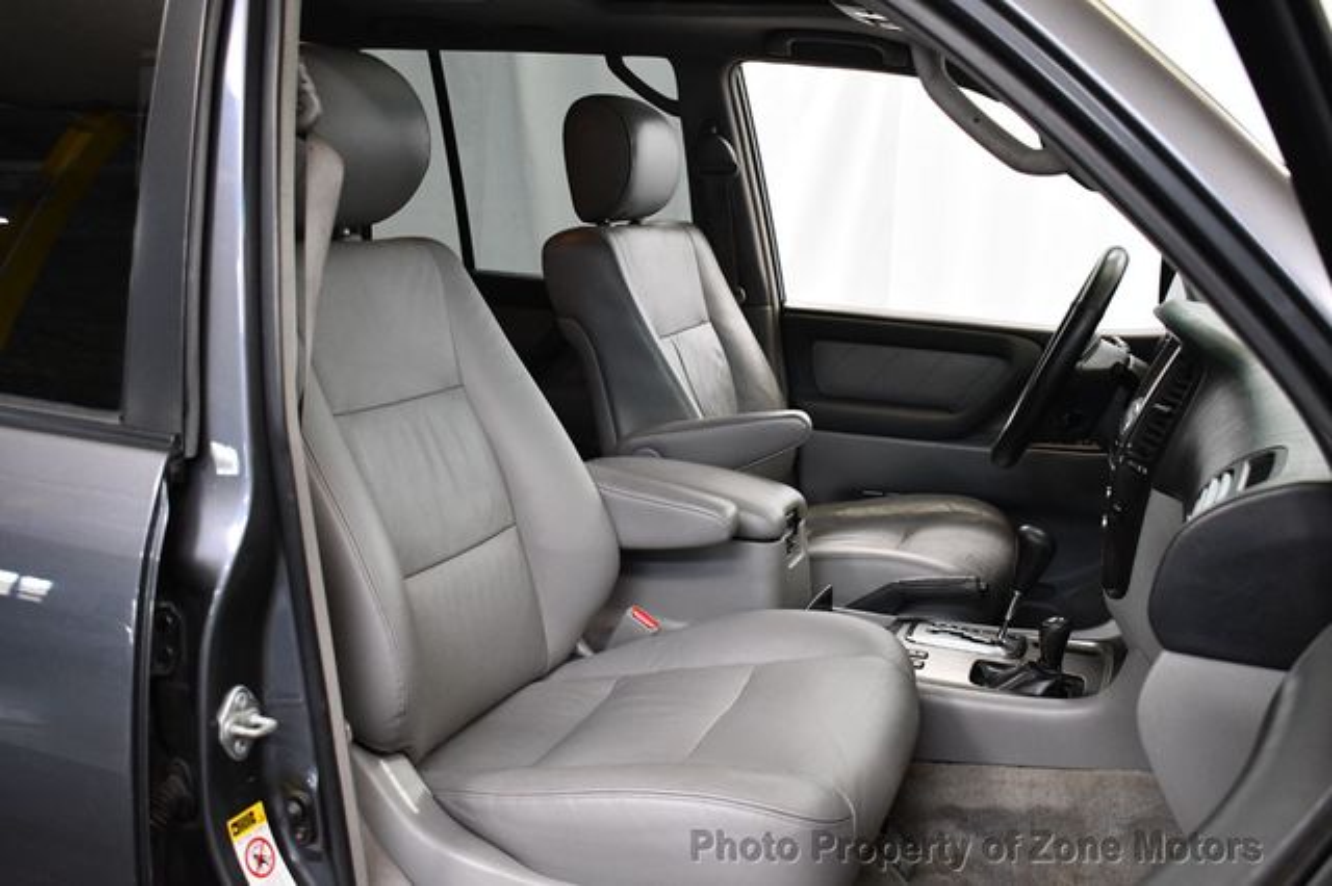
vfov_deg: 36.8
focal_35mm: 36
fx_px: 1331
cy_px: 443
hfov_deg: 53.2
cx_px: 666
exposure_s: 1/125
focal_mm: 24
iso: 2800
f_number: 3.8
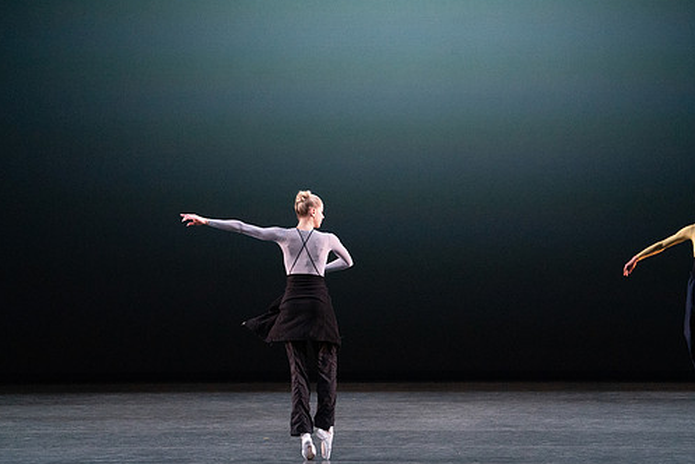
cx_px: 366
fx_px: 3516
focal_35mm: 182
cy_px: 261
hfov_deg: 11.3
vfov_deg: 7.6
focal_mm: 156
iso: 12800
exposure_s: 1/500
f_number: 6.3
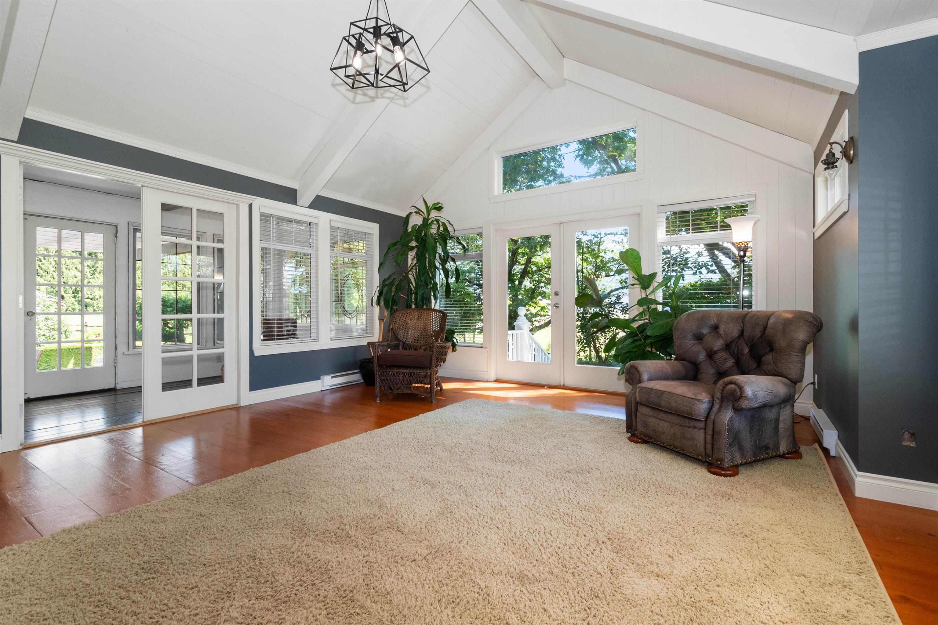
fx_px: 391
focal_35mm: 15
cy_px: 312
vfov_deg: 77.3
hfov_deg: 100.4
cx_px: 469
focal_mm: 10
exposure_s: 1/40
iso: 250
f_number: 9
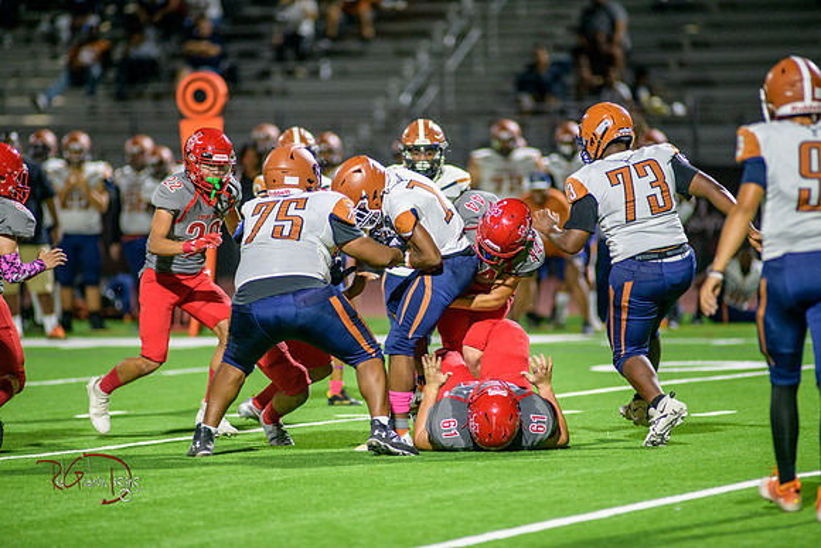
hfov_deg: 6.9
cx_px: 410
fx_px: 6843
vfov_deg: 4.6
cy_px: 274
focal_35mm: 300
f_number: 2.8
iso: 2000
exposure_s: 1/500
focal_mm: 300
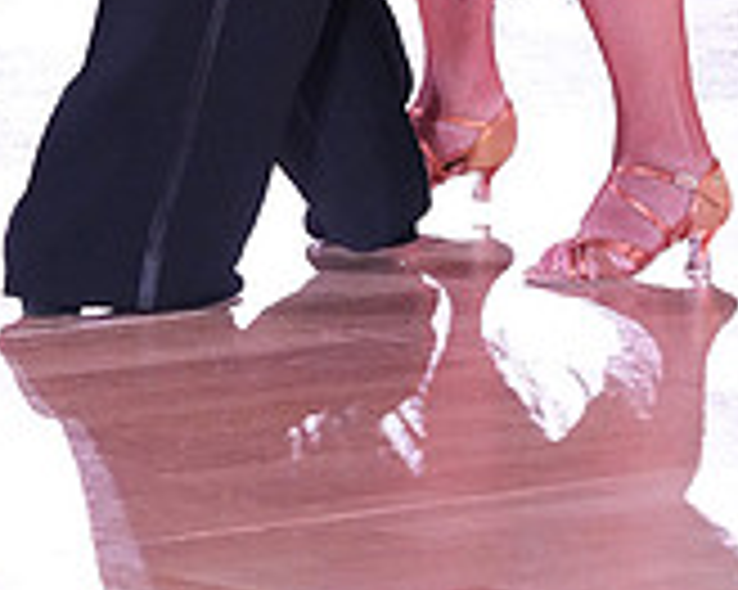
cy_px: -486
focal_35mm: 389
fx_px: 8491
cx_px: 407
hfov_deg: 5.0
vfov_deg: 3.9
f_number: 5
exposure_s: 1/400
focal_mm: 117
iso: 8000
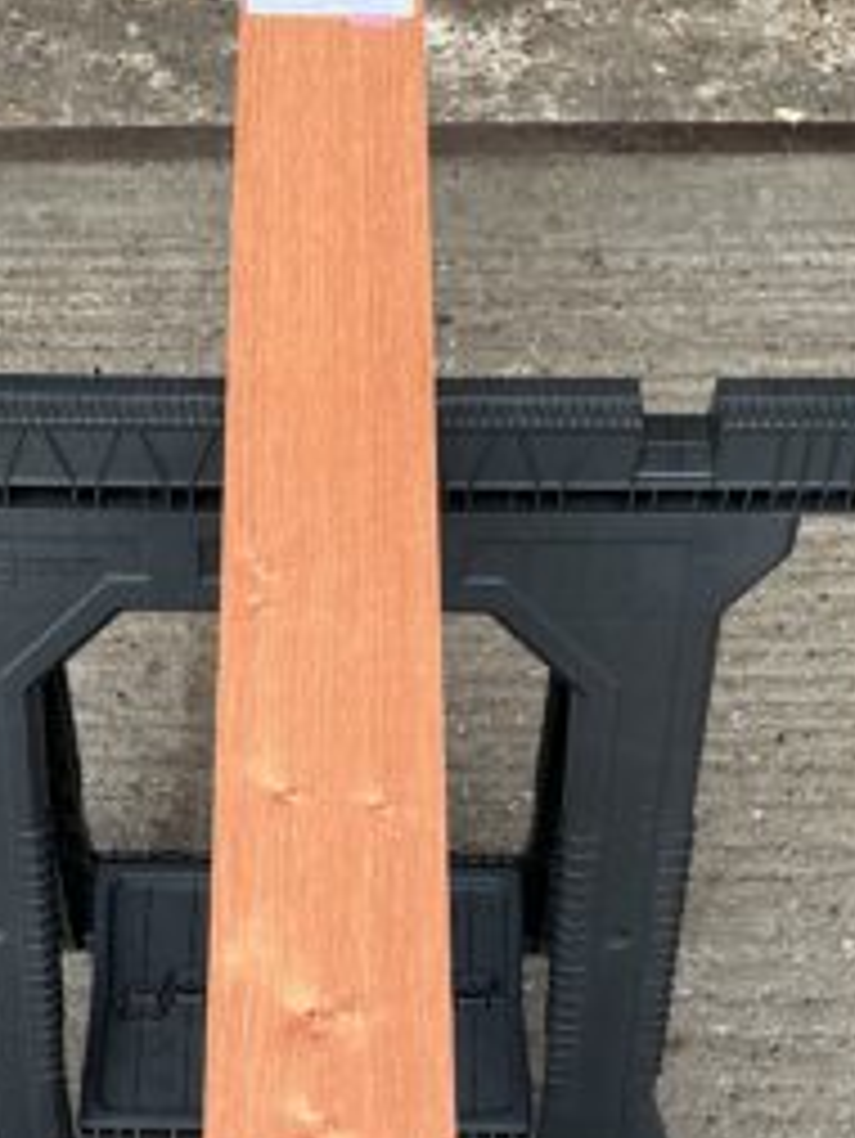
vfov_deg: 29.8
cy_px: 1104
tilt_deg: -63.5
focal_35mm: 61
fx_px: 2007
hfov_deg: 24.0
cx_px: 297
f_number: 1.8
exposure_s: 1/105
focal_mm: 3
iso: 16
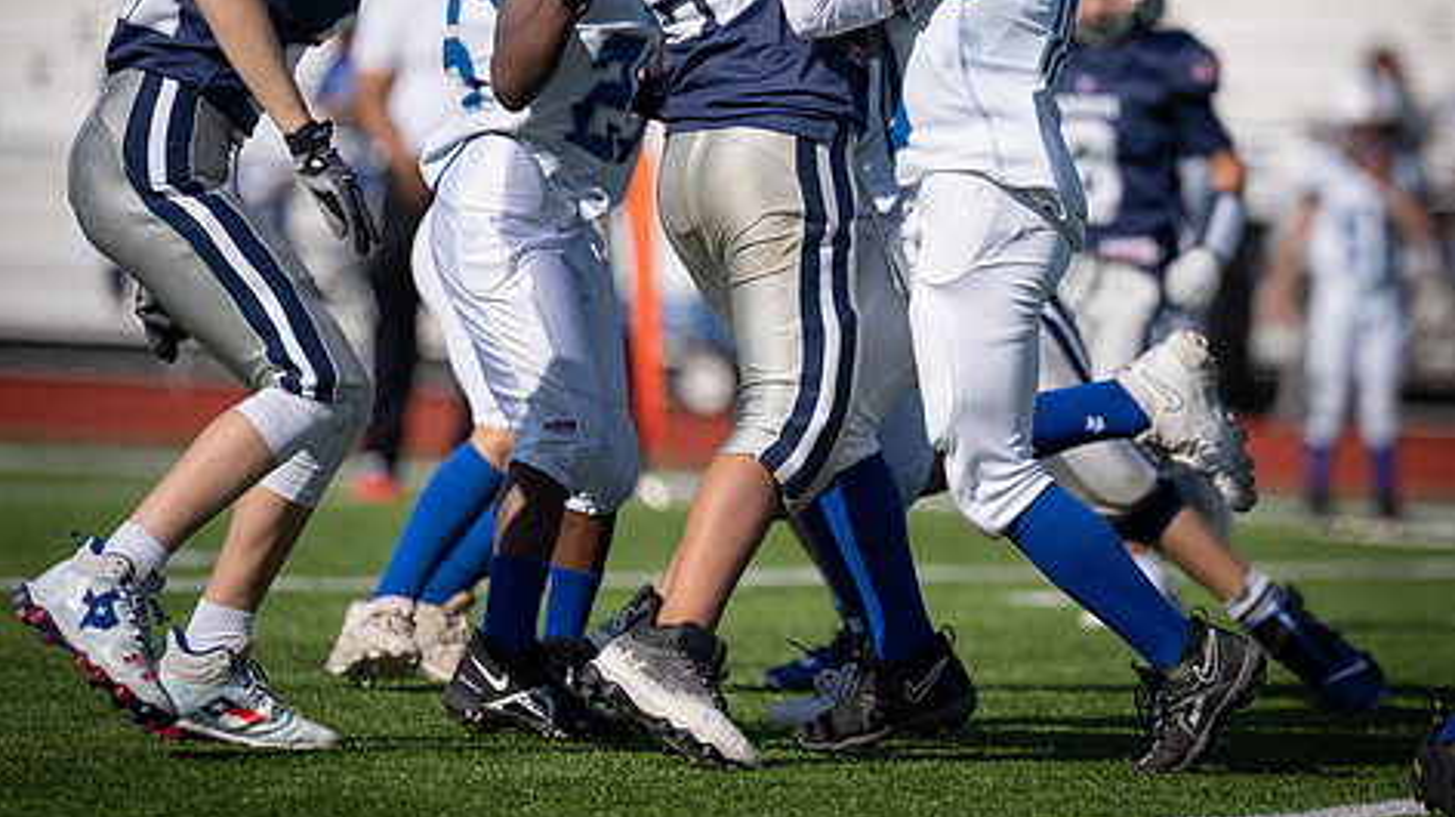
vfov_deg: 3.7
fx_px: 12803
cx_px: 1114
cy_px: 174
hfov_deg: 6.5
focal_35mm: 332
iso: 125
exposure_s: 1/3200
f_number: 2.8
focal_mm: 200
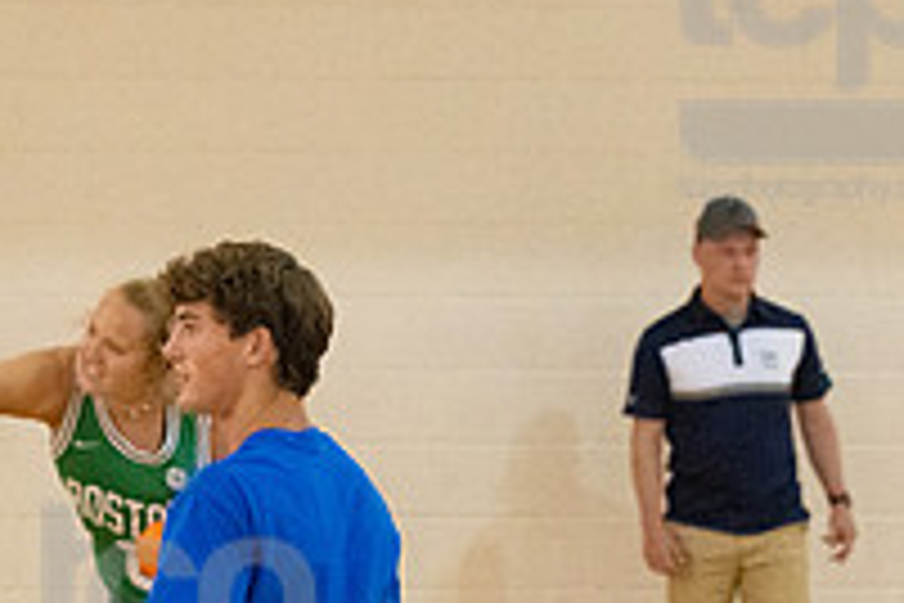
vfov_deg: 5.5
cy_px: 664
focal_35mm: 248
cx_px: 180
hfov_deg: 8.3
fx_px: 6227
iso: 10000
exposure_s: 1/800
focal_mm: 86
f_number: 4
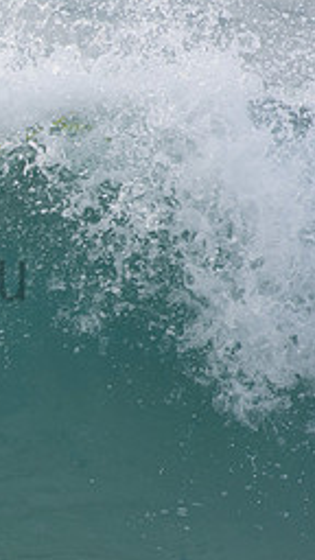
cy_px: 250
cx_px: -206
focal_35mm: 1782
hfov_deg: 0.7
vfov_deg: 1.2
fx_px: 26461
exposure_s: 1/2000
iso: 720
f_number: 5.6
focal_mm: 500
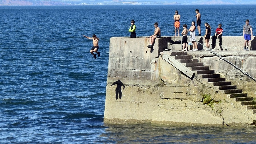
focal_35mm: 113
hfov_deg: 19.0
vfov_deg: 10.8
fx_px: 765
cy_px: 78
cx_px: 163
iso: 320
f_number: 11
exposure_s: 1/500
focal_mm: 55
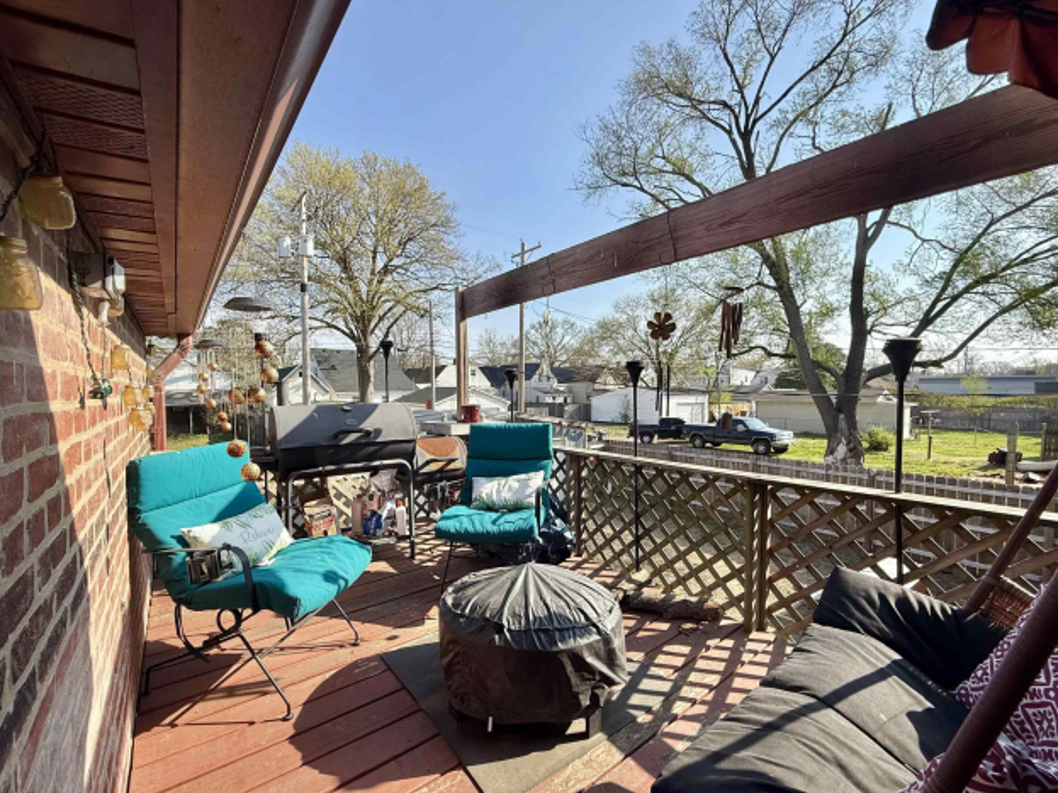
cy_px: 409
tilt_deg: -2.8
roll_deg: +0.0
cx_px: 493
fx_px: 458
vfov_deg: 81.7
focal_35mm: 15
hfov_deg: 98.0
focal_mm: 2.22
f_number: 2.2
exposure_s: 1/1145
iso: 50
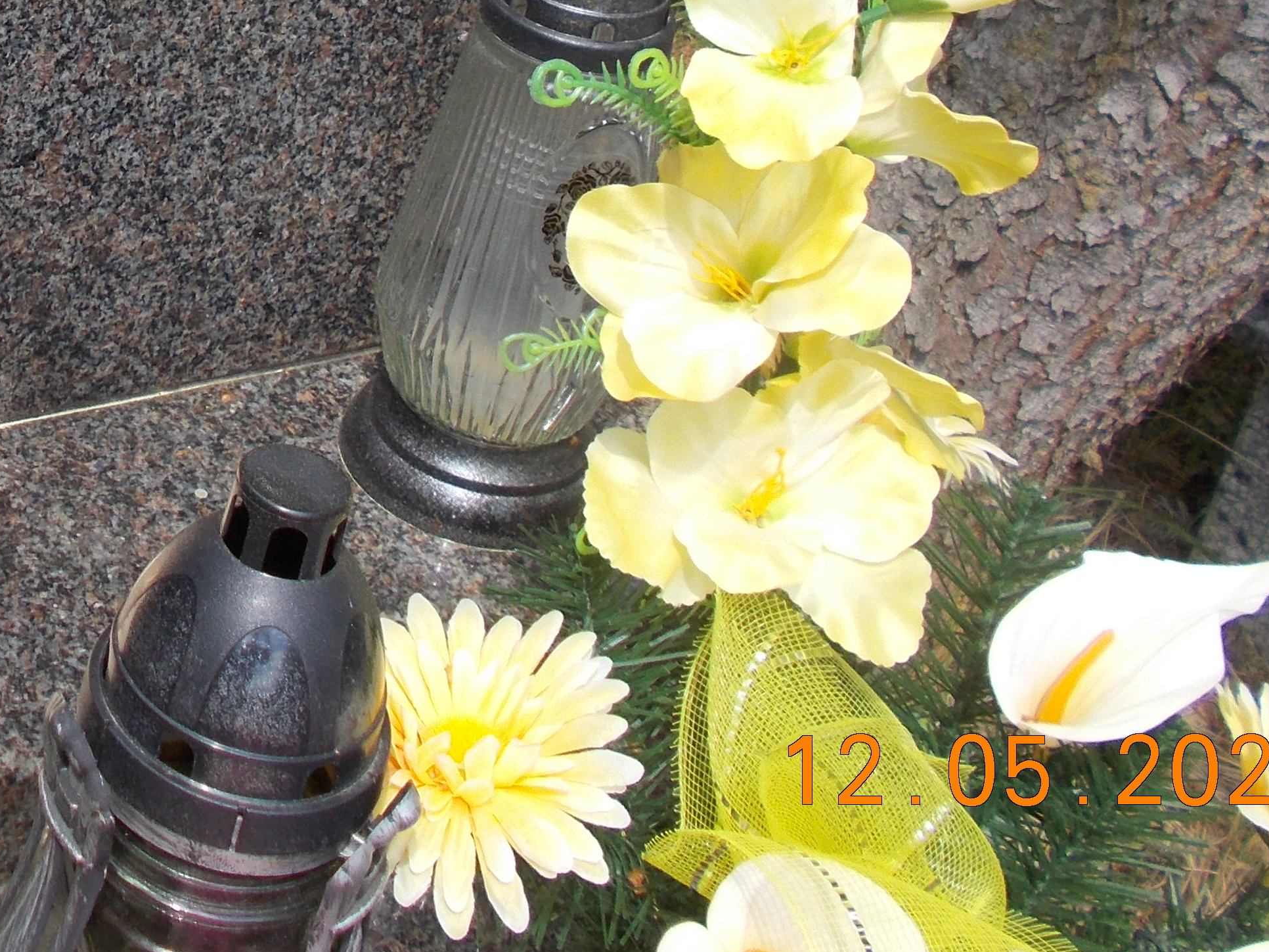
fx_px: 2273
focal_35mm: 62
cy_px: -96
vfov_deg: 22.3
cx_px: -28
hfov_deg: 29.0
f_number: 3.2
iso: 80
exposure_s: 1/320
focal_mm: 4.6
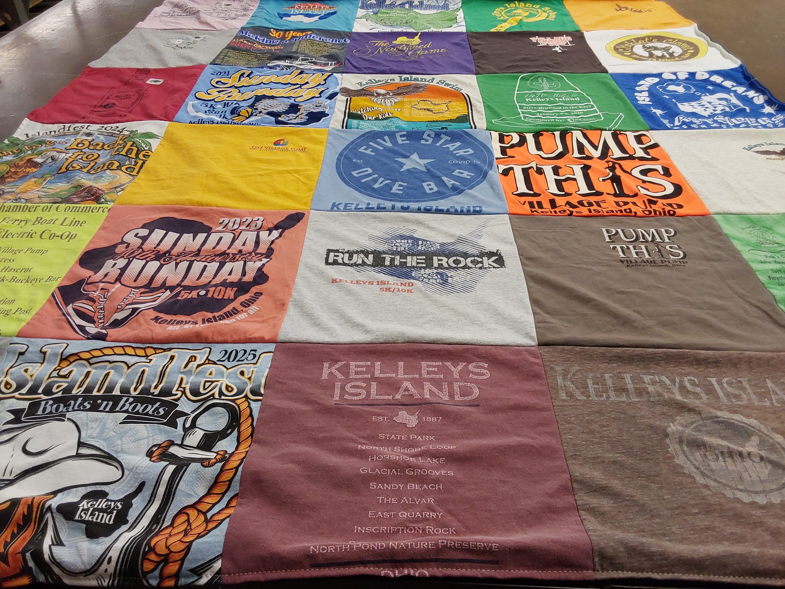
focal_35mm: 28
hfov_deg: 63.4
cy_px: 294
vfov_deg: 49.7
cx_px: 392
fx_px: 635
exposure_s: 1/60
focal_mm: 2.91
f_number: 1.9
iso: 80
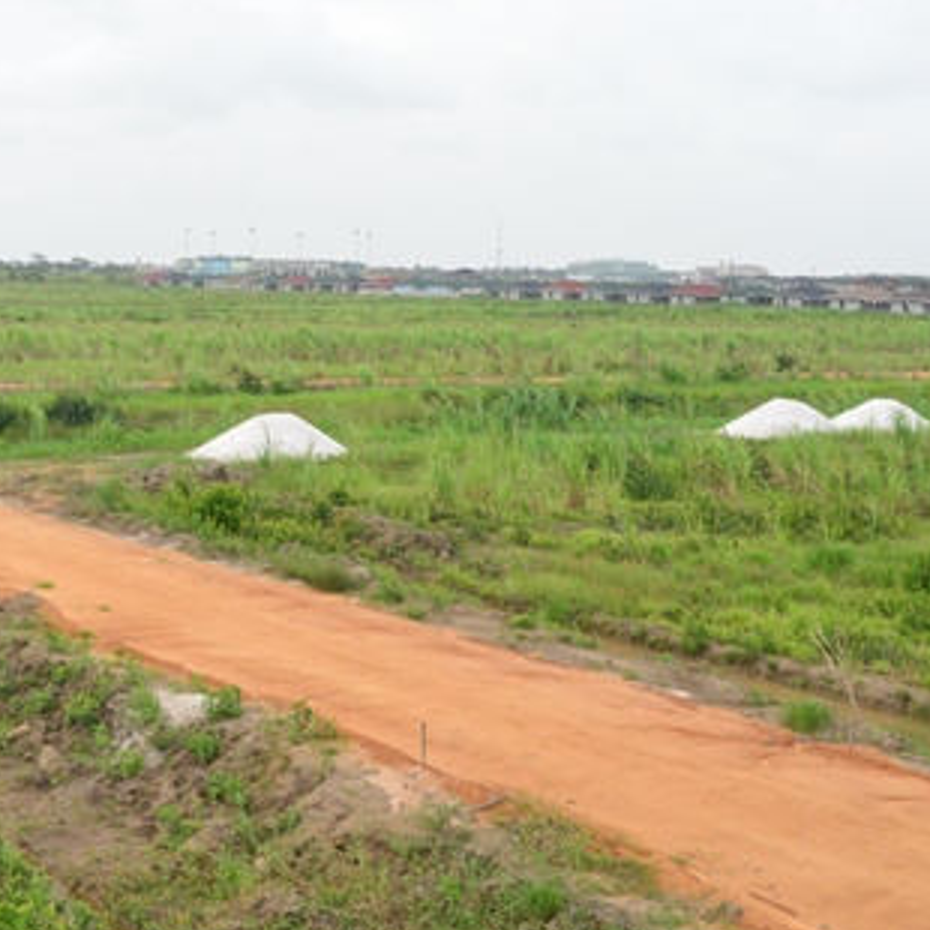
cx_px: 72
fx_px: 1915
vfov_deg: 27.3
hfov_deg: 26.3
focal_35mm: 63
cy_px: 408
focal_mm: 24
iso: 400
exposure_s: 1/125
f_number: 13
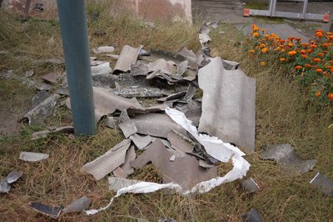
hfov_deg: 49.4
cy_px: 111
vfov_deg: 34.0
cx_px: 166
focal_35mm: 39
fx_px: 362
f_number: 2.8
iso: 200
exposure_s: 1/1000
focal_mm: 26.1
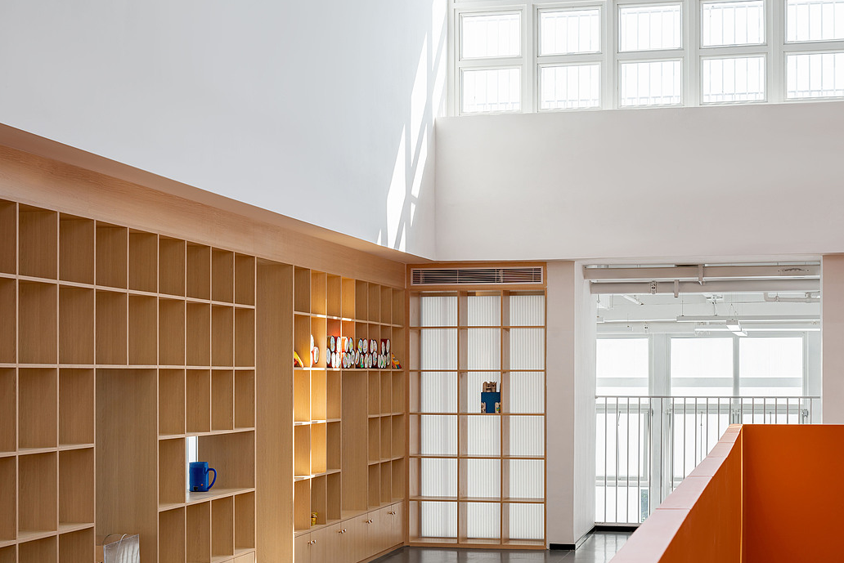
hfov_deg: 32.4
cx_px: 411
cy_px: 340
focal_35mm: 62
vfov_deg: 21.9
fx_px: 1454
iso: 100
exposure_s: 1/80
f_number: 8
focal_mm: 50
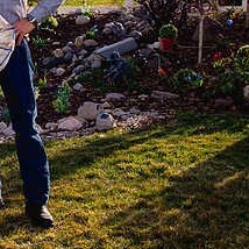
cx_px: -13
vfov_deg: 19.9
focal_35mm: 86
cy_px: 45
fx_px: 700
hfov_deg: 19.5
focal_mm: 28
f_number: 8
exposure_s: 1/320
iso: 500
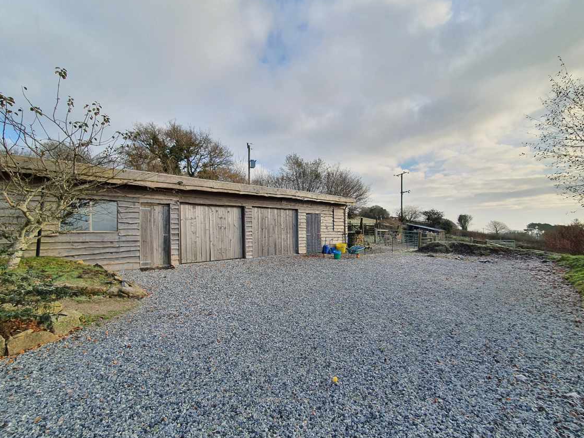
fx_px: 236
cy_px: 223
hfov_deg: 102.0
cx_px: 305
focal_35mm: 14
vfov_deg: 85.7
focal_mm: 1.8
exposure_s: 1/279
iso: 50
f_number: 2.2
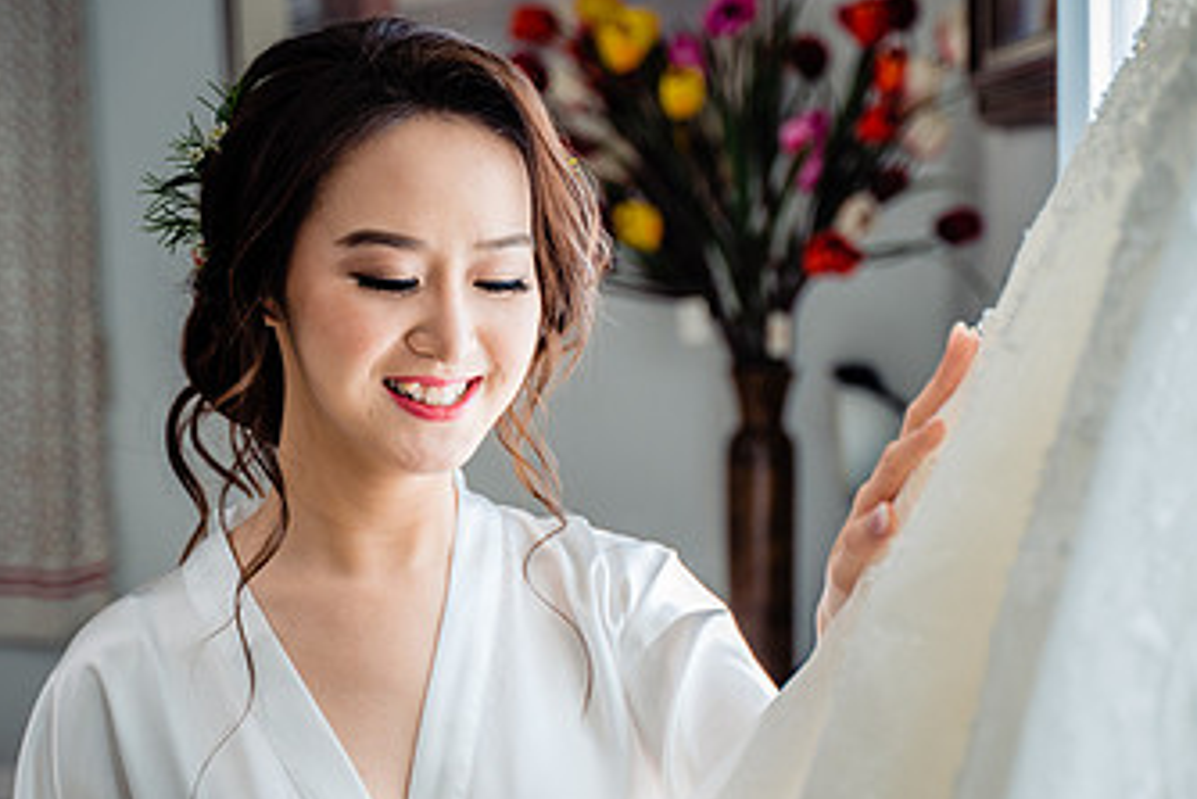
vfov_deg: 14.8
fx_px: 3060
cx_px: 767
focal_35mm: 92
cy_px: 561
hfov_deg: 22.1
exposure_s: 1/160
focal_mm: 53
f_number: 2.8
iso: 250
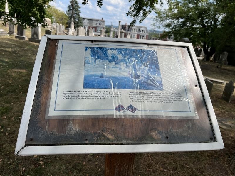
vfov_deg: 53.1
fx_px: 177
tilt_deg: -18.4
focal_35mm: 26
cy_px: 88
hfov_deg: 67.3
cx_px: 118
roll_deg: -5.6
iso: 50
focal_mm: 5.1
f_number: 1.6
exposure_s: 1/3215
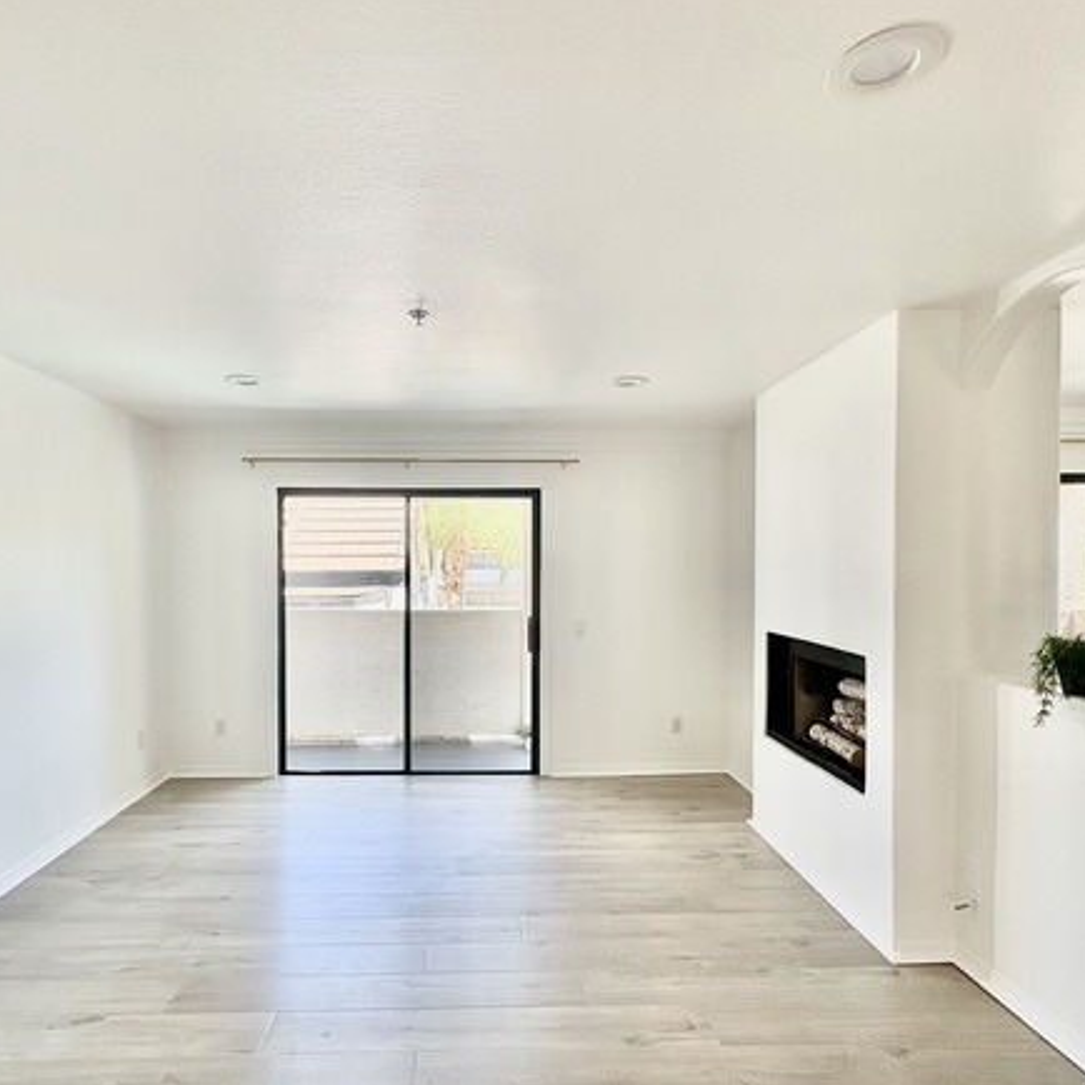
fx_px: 674
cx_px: 494
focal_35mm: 19
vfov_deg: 77.6
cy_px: 575
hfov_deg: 77.5
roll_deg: +0.1
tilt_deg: -0.6
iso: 64
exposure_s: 1/158
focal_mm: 2.22
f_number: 2.2
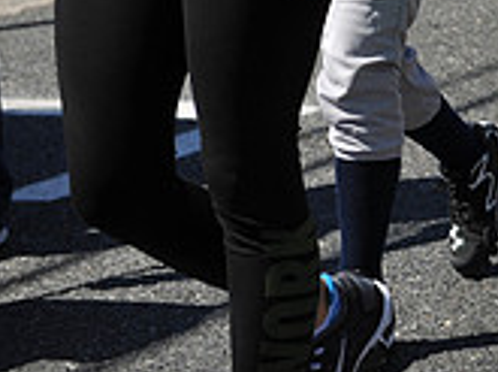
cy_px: -191
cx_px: 866
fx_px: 3402
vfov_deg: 6.2
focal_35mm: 237
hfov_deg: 8.1
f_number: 5
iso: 200
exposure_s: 1/1000
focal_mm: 70
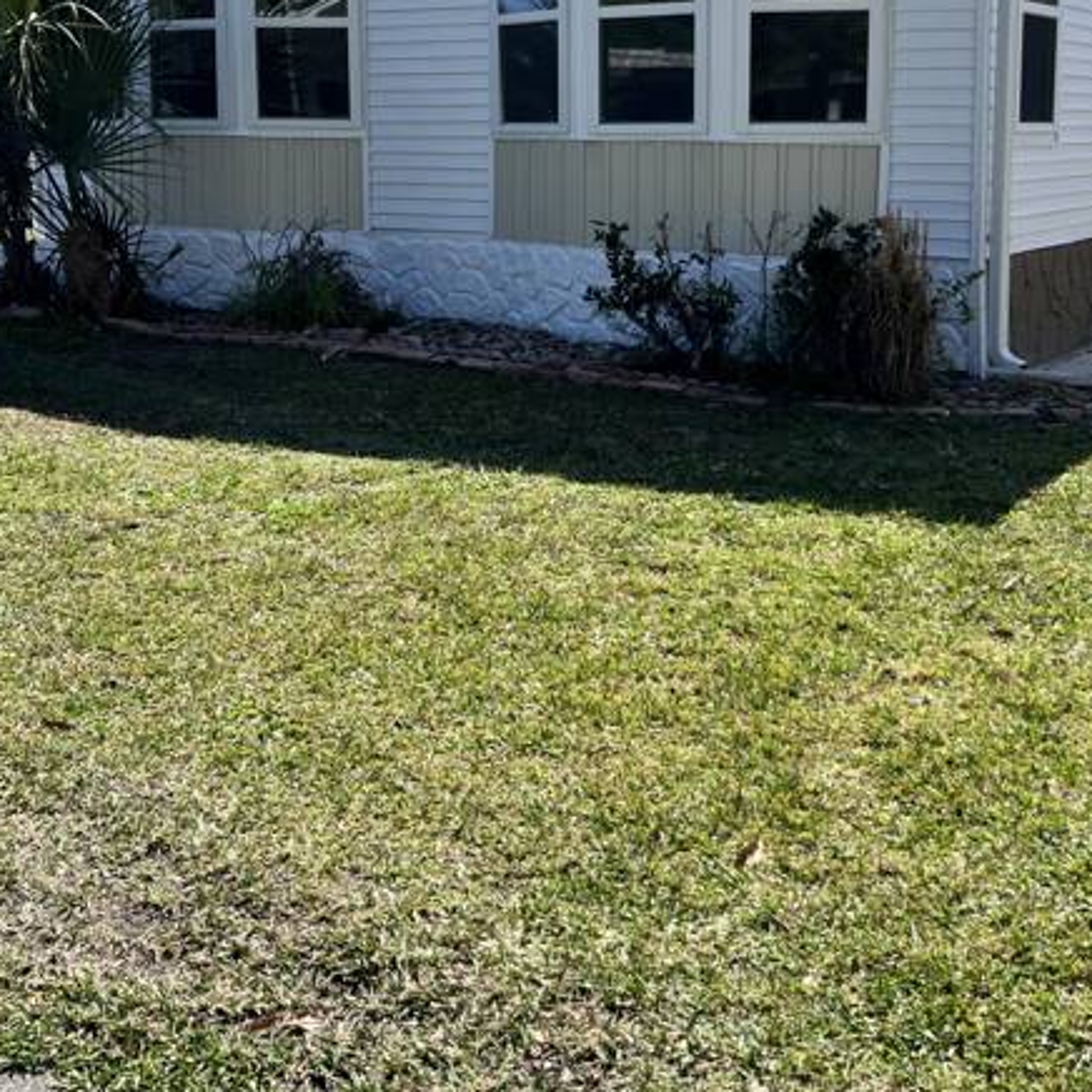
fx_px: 1606
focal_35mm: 45
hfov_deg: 37.5
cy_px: 337
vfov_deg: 37.0
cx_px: 629
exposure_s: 1/3704
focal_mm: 5.7
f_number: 1.5
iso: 50
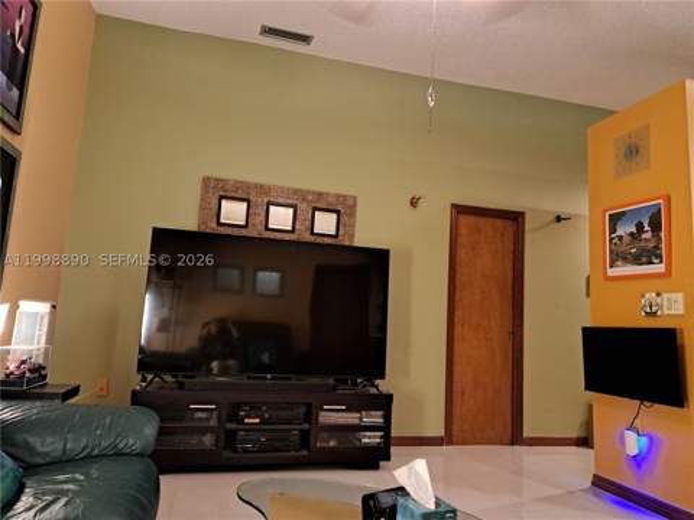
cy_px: 260
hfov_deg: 71.6
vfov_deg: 56.8
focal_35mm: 24
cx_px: 347
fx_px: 481
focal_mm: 5.23
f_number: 1.8
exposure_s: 1/24
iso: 500
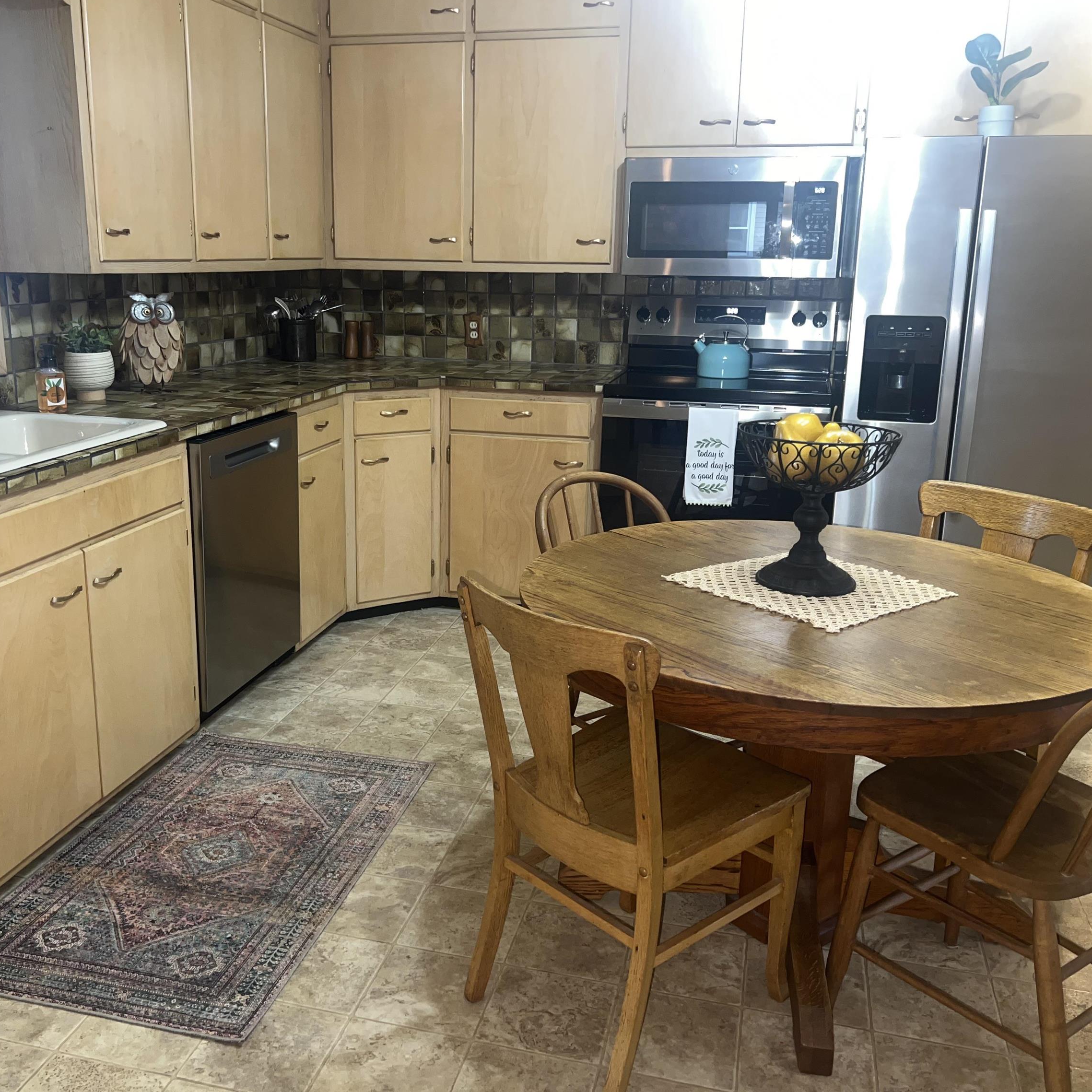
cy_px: 540
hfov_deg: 52.4
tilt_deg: -14.6
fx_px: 1106
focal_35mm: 31
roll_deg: -0.7
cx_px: 487
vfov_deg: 52.5
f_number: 1.5
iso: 80
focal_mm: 5.7
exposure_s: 1/13
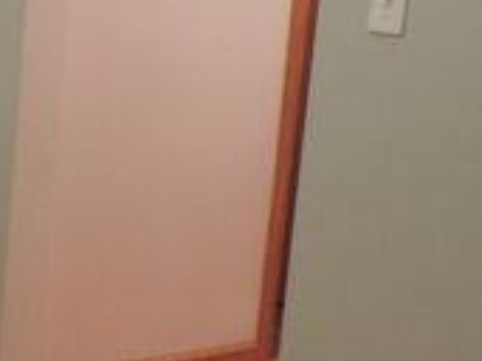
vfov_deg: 14.1
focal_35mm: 105
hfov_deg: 16.8
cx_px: -262
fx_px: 1461
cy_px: 231
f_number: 3.1
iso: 400
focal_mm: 4.9
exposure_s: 1/13
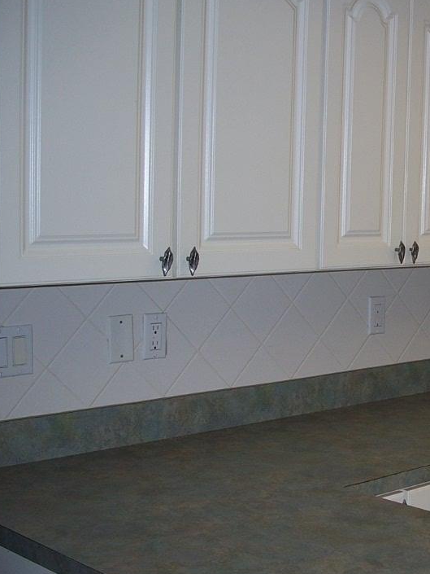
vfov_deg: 30.7
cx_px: 425
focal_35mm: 63
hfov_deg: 22.4
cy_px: 322
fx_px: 1043
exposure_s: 1/60
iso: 80
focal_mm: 7.8
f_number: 2.8
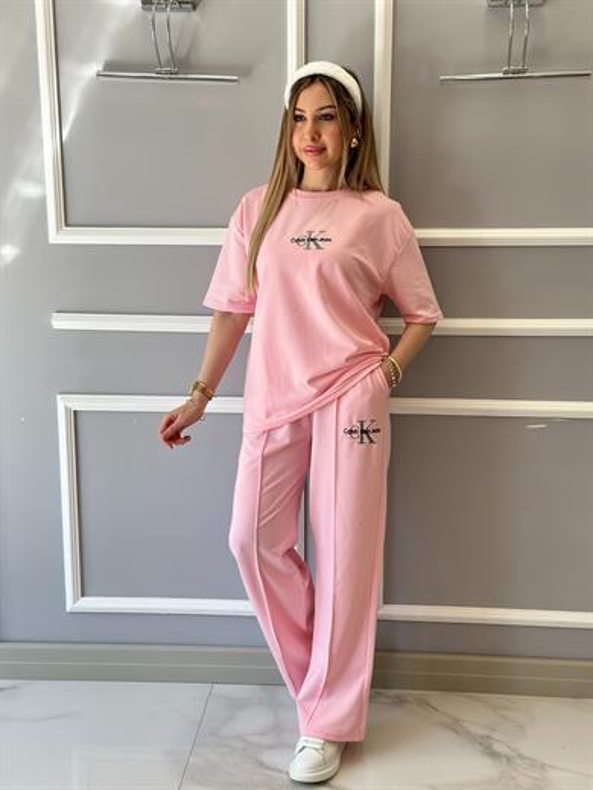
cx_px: 296
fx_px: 1096
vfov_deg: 39.7
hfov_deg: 30.3
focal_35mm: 48
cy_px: 395
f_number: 1.78
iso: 80
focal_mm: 6.86
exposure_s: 1/285
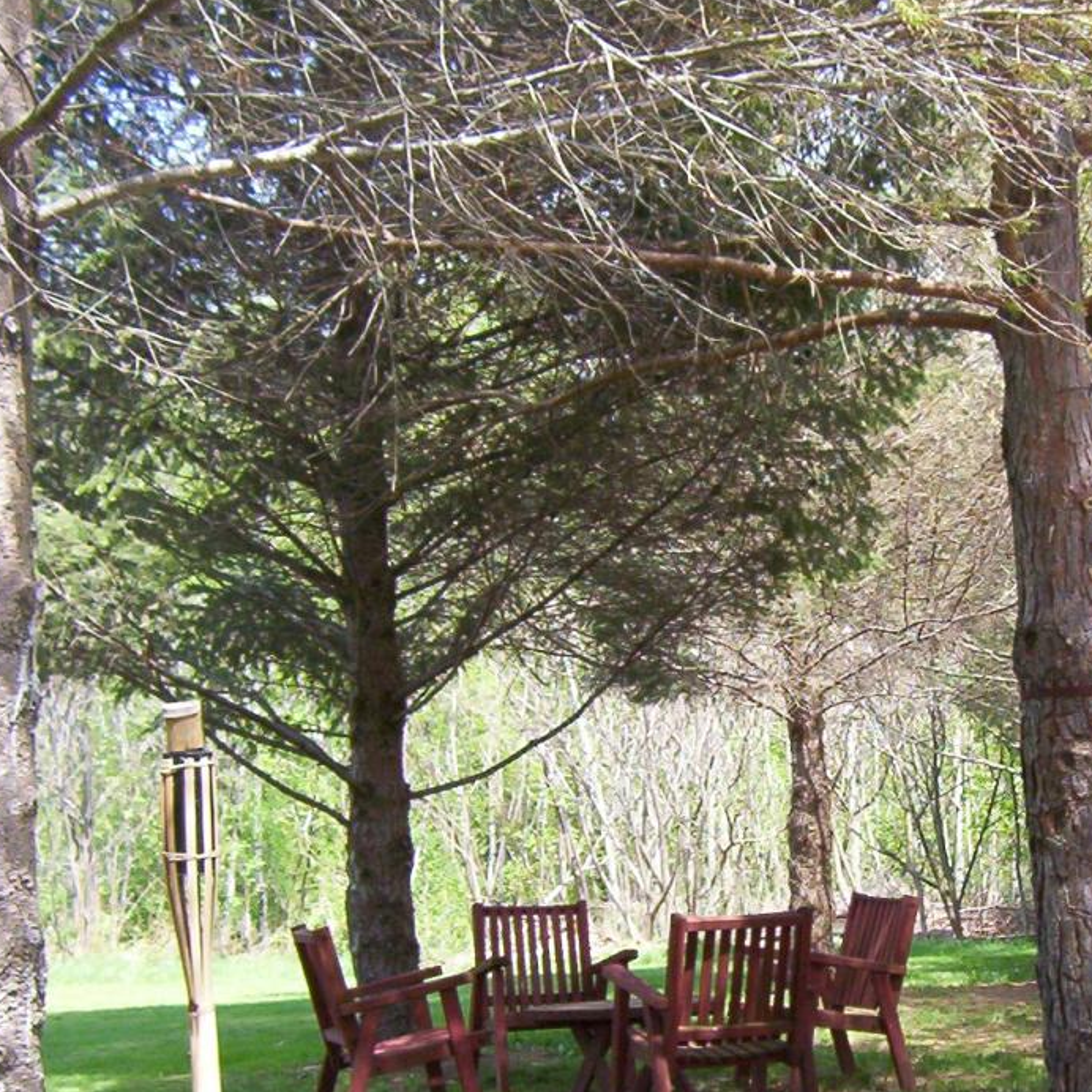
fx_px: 2106
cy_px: 731
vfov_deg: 28.9
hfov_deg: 28.1
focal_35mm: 59
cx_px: 963
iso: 100
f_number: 2.76
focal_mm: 5.54
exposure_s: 1/421
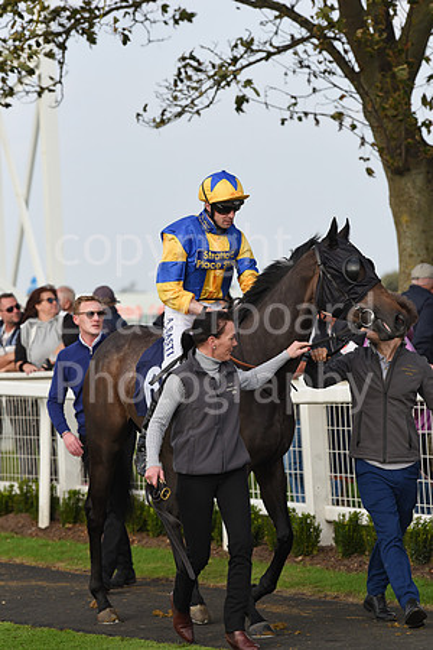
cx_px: 216
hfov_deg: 6.9
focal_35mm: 200
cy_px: 325
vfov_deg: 10.3
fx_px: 3608
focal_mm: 200
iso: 640
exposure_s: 1/2000
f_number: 5.6
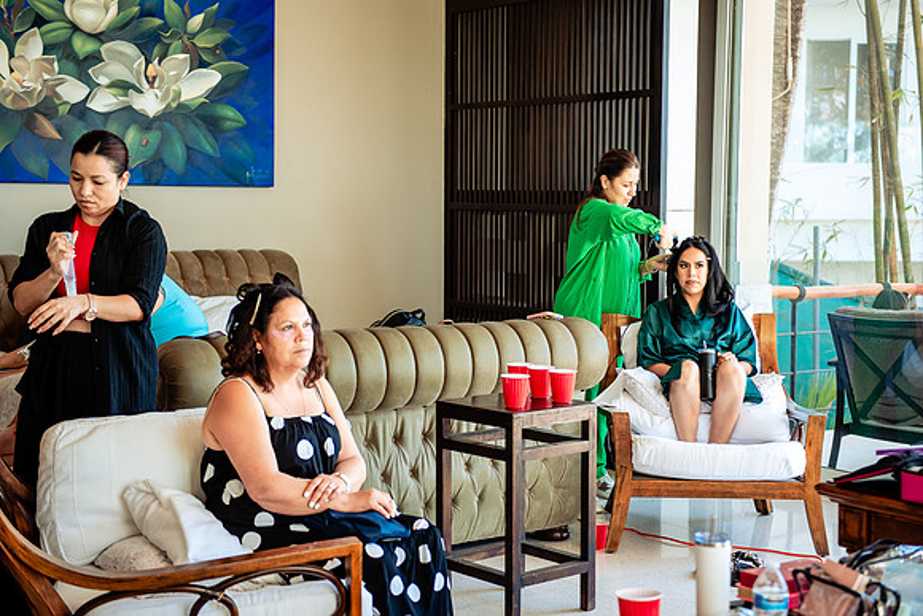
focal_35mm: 60
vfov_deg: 22.6
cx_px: 472
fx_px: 1544
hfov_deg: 33.3
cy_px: 306
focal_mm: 58
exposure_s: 1/100
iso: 640
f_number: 3.2
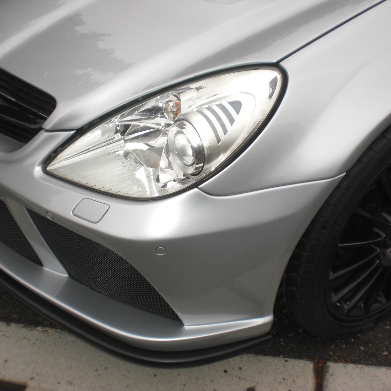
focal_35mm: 45
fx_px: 575
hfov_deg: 37.5
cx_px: 181
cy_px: 196
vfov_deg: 37.6
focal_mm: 6.3
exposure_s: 1/250
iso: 64
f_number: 3.1
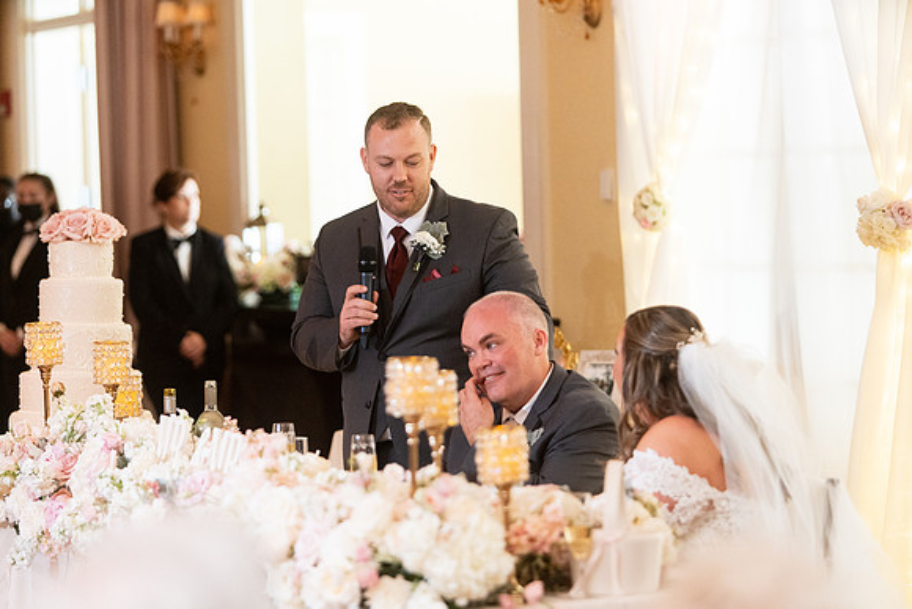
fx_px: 3421
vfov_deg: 10.2
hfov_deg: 15.2
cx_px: 456
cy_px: 304
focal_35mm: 135
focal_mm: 135
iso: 4000
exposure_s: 1/200
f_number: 2.8
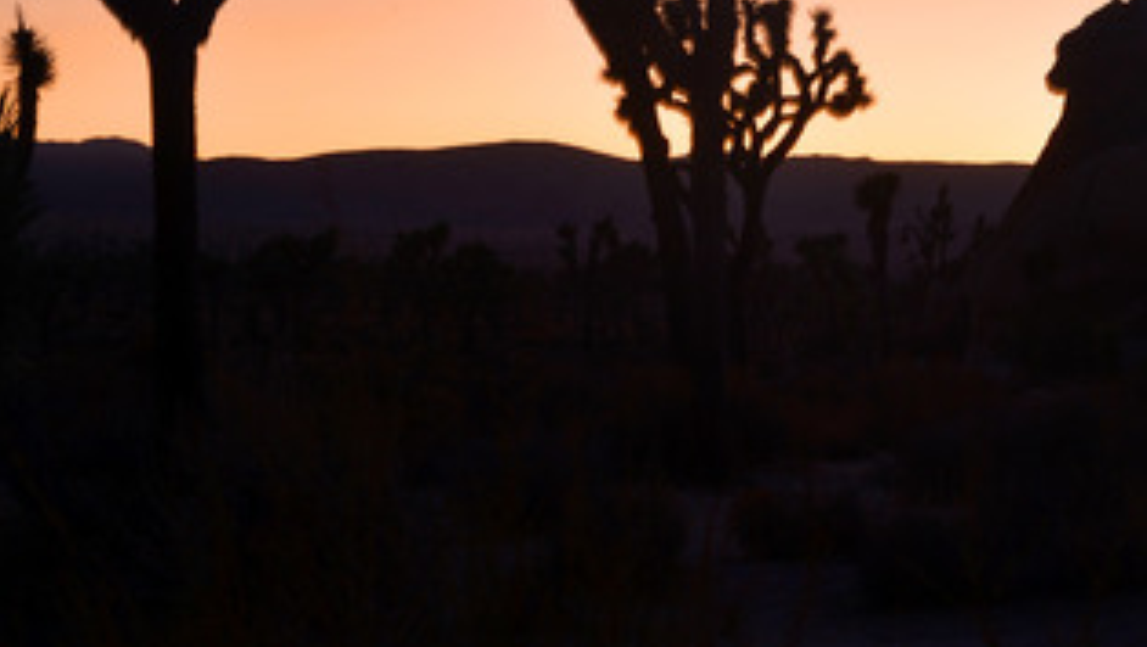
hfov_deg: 22.2
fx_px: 2891
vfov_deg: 12.7
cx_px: 853
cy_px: 110
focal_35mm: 95
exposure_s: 1.3
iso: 160
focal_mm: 50
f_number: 11
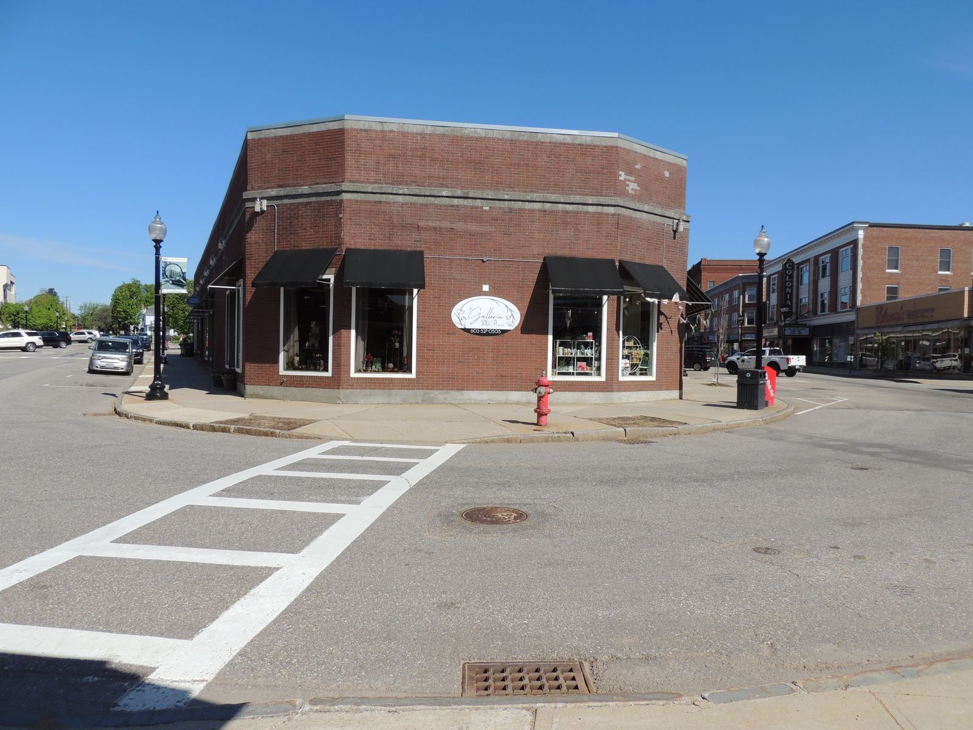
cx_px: 486
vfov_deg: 56.8
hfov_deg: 71.6
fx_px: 675
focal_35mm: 24
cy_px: 365
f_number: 3.7
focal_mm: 4.3
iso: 100
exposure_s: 1/1250
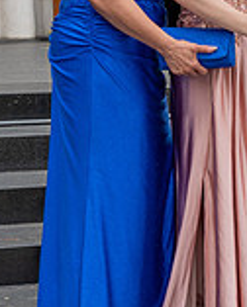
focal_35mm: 135
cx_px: 523
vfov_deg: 14.2
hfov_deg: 10.4
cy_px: 93
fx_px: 1231
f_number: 5
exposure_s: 1/250
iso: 250
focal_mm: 39
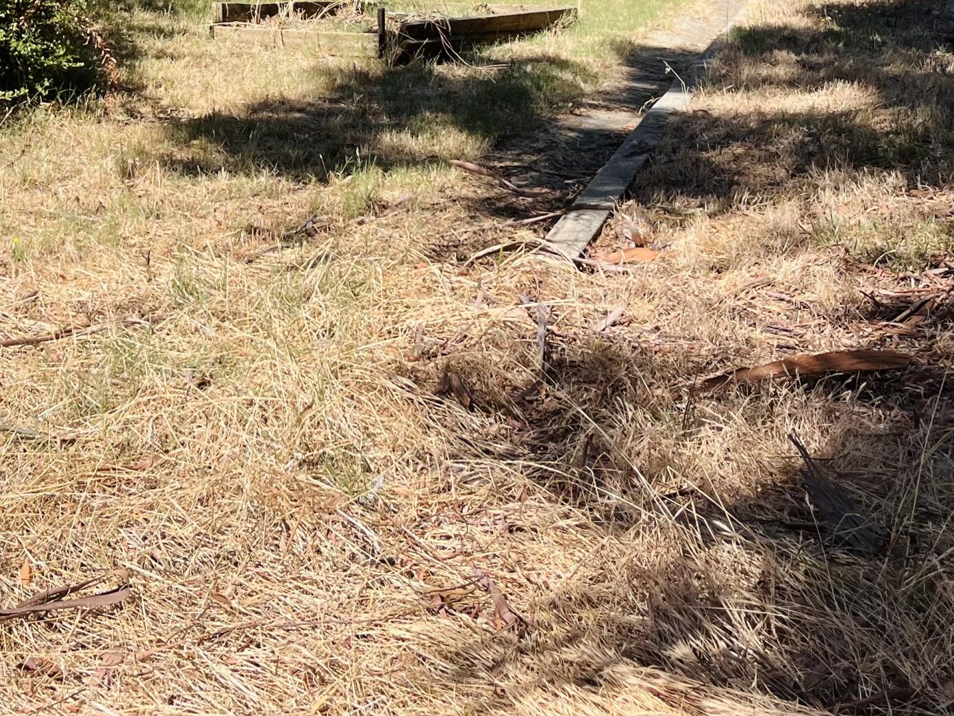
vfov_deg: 24.9
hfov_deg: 33.9
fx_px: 1543
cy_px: -3
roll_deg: -0.6
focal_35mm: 56
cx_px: 283
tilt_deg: -1.7
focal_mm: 5.1
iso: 50
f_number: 1.6
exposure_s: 1/2137
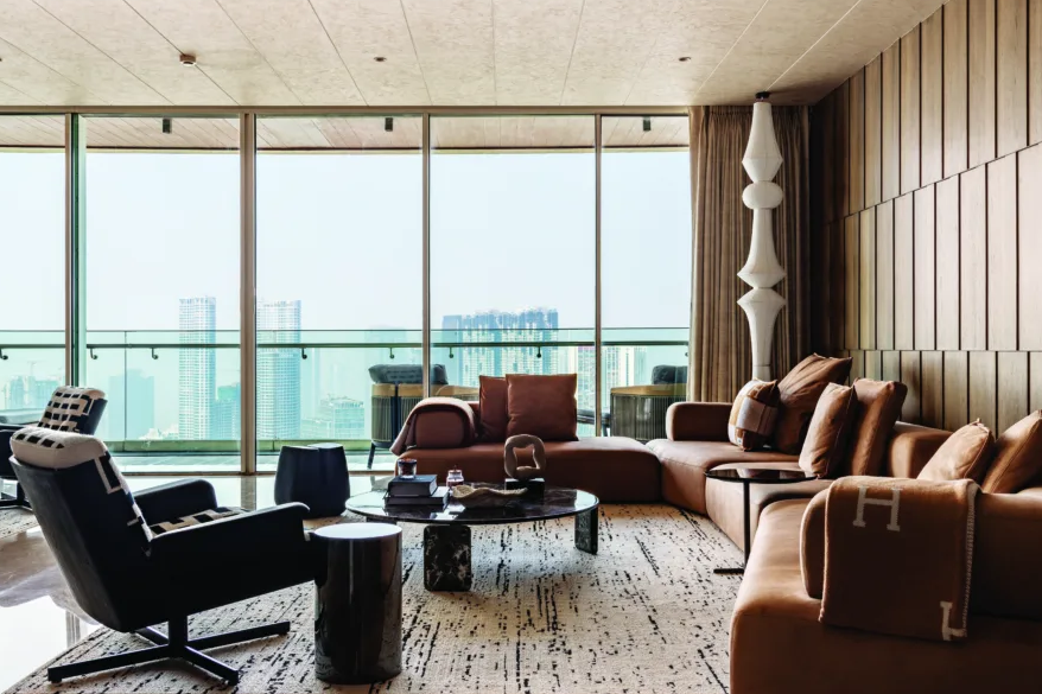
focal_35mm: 35
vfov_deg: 37.8
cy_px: 311
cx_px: 488
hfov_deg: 54.4
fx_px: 1013
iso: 200
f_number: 11
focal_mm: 30
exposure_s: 1/50
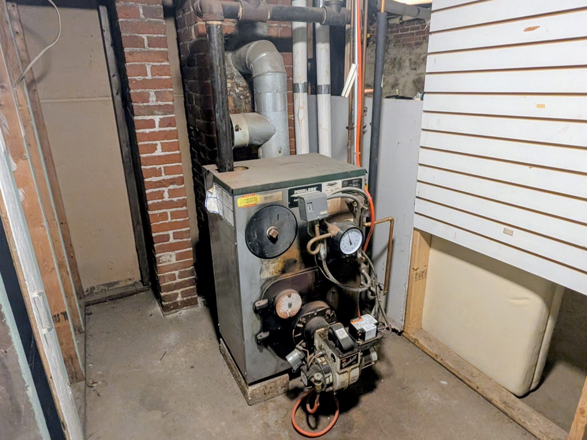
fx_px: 271
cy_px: 220
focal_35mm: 16
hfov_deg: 94.5
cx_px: 294
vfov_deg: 78.1
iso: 637
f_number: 2.2
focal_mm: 2.22
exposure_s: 1/30
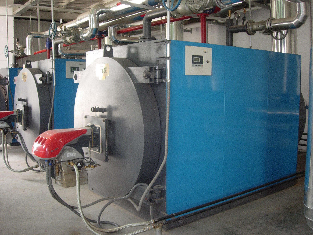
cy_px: 118
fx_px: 344
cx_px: 156
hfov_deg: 49.0
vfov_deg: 37.7
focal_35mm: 38
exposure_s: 1/39.1
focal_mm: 7.8
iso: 79
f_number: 2.8
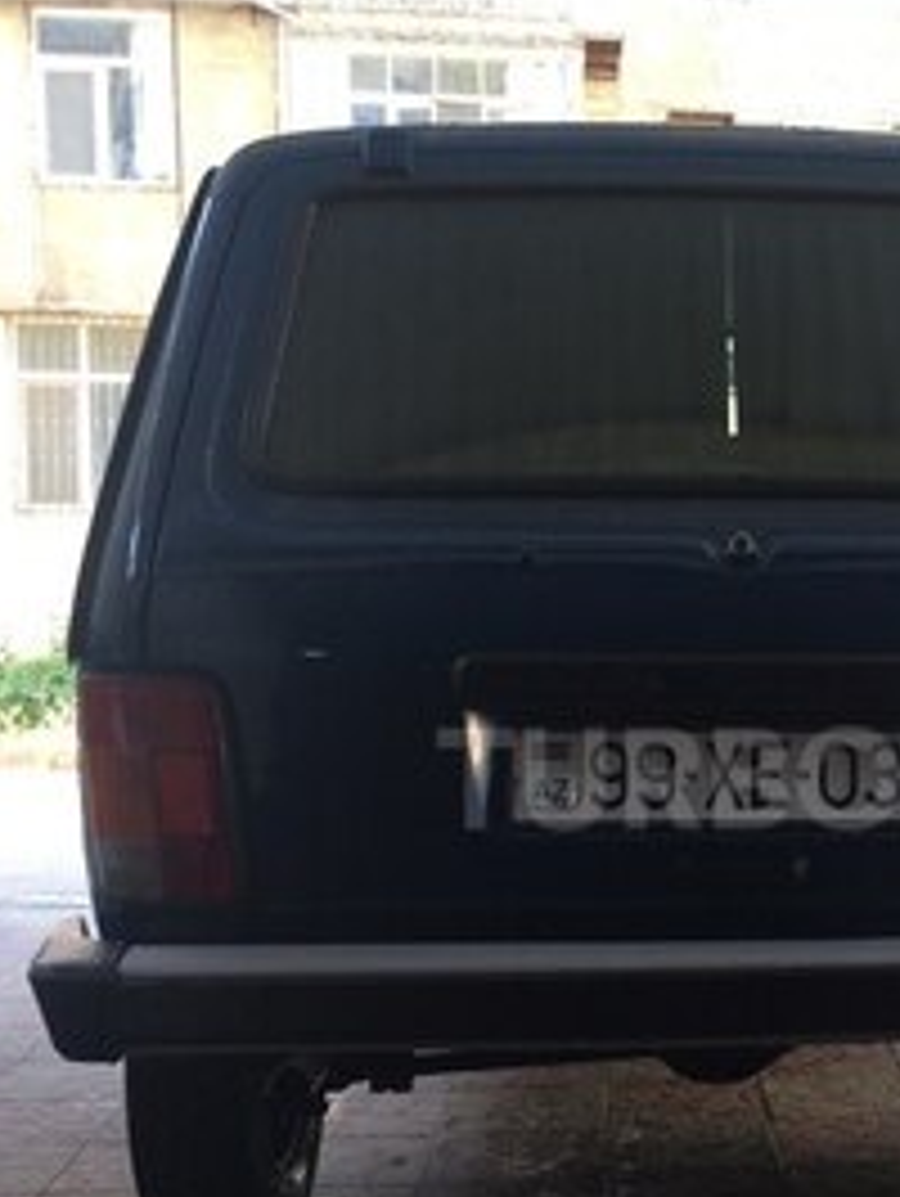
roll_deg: +2.3
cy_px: 778
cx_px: 783
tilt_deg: -7.6
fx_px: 1869
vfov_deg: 35.2
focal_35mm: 54
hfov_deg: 26.3
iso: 32
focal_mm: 4.15
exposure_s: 1/50
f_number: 2.2
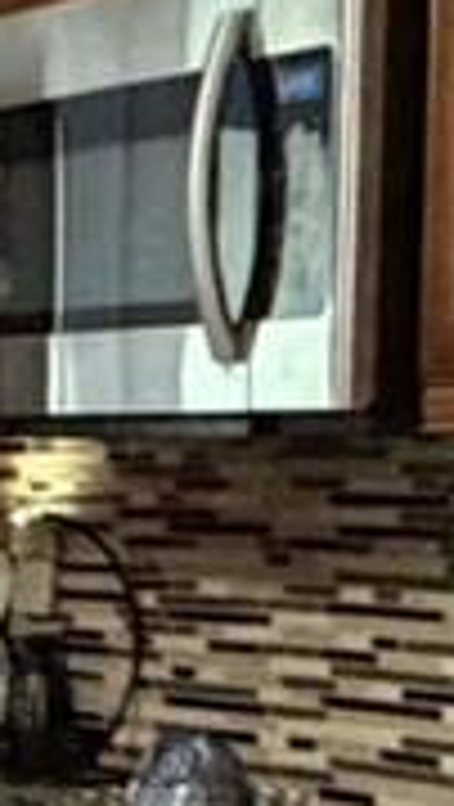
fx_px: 2904
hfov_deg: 8.6
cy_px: 928
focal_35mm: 136
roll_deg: +2.0
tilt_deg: -9.4
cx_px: -328
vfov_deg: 15.3
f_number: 2.2
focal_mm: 2.22
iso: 1250
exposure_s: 1/40
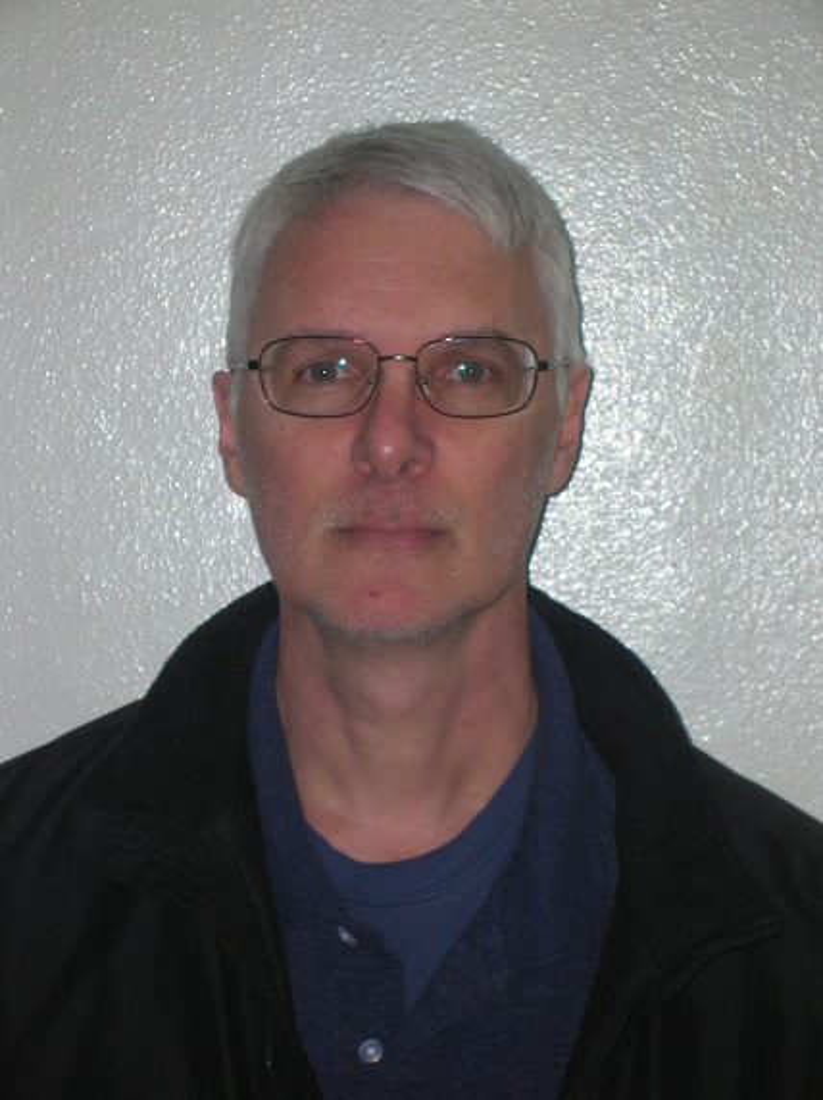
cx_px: 412
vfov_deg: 19.3
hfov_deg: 14.5
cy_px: 550
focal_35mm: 102
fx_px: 3238
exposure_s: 1/60.1
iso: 87
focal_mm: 17.1
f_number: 4.9
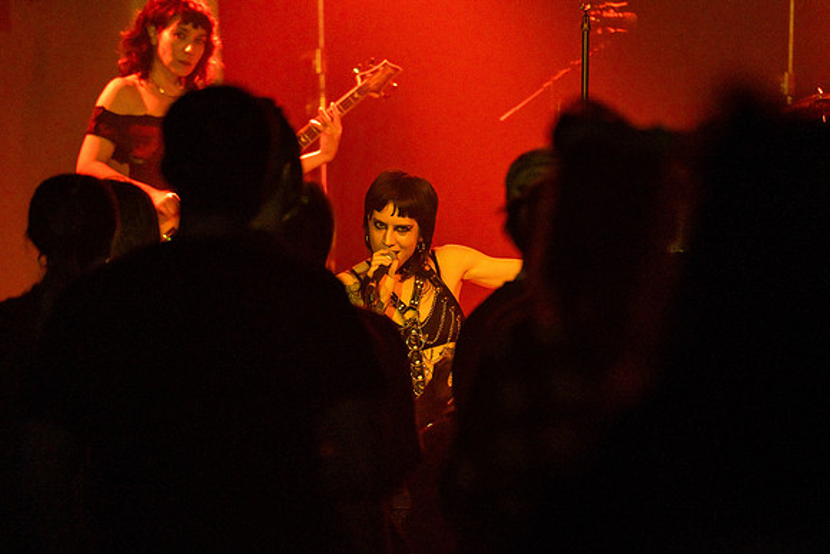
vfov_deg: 6.1
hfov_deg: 9.1
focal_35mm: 225
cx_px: 520
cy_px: 347
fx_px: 5196
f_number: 2.8
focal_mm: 180
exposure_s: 1/320
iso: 3200
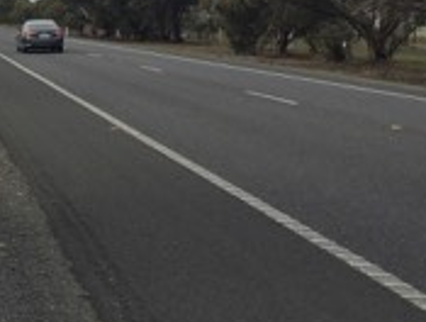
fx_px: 1061
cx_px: -112
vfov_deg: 17.1
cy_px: 54
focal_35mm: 86
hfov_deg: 20.9
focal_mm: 4.15
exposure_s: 1/1068
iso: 32
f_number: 2.2
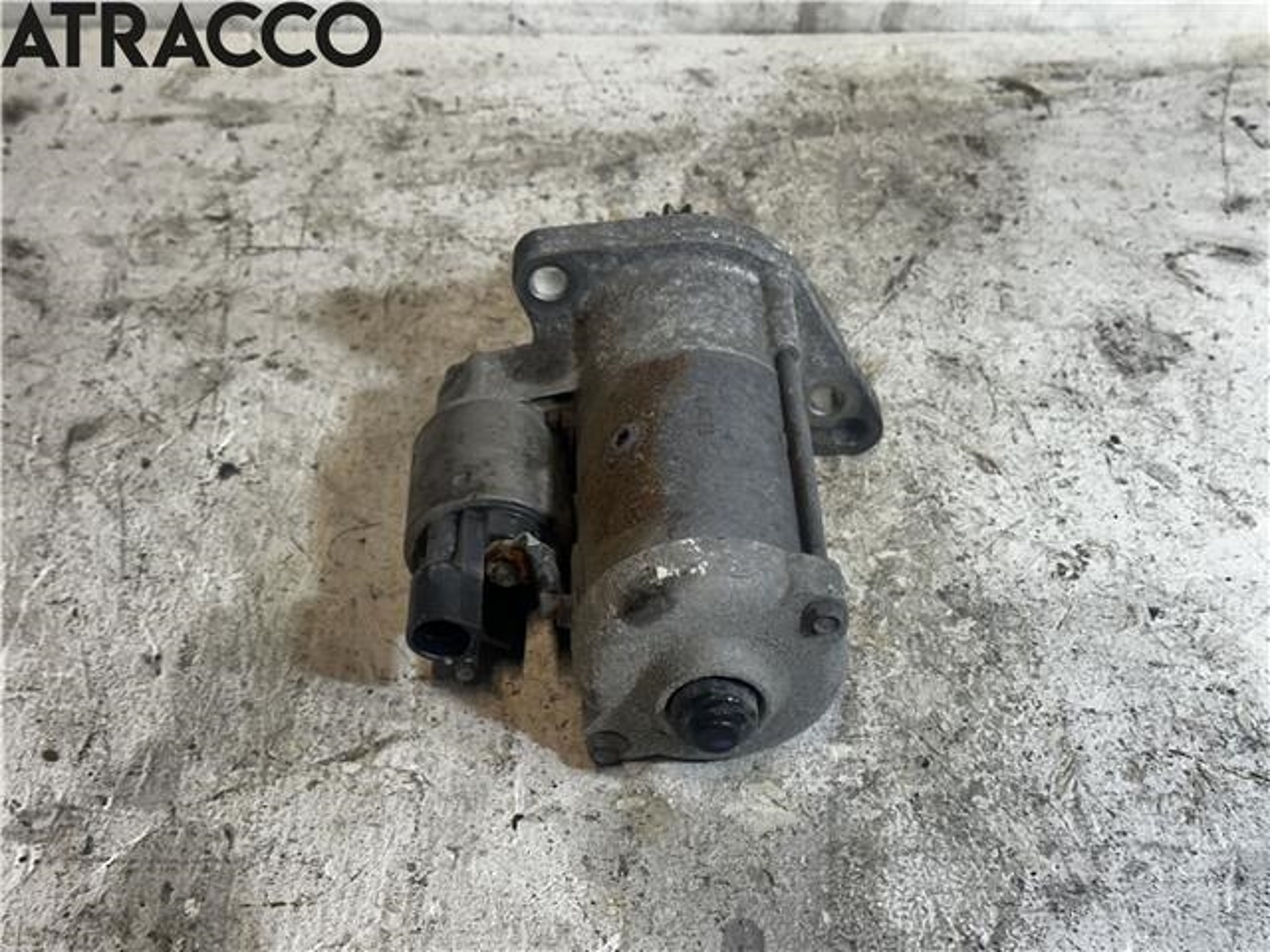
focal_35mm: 48
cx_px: 635
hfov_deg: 39.7
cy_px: 476
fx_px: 1761
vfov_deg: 30.3
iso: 100
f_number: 1.78
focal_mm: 6.86
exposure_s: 1/50
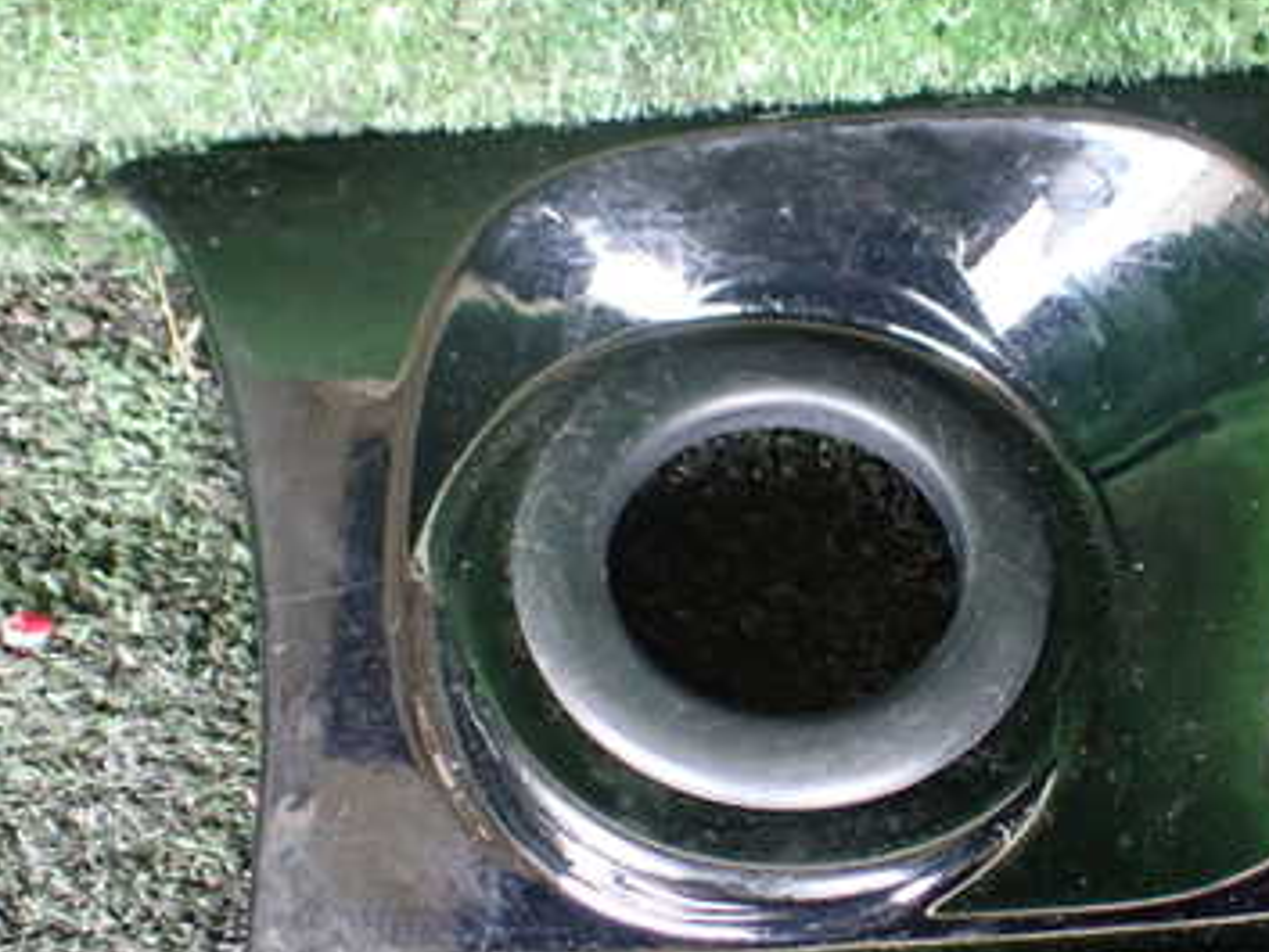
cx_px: 899
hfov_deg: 36.9
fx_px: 1870
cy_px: 499
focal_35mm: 51
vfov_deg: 28.6
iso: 1000
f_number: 2.3
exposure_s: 1/30
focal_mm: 5.4
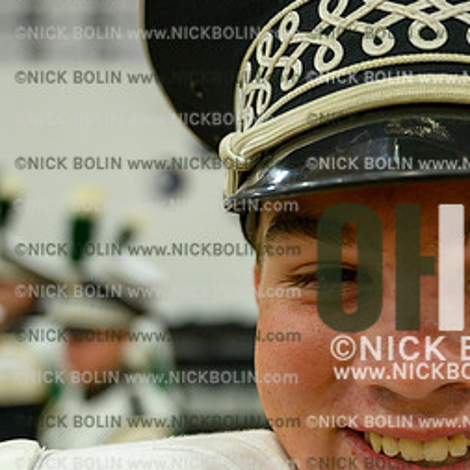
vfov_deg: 23.9
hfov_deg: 23.2
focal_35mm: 72
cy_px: 292
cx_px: 448
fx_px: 1106
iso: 1250
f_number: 4
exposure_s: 1/250
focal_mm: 37
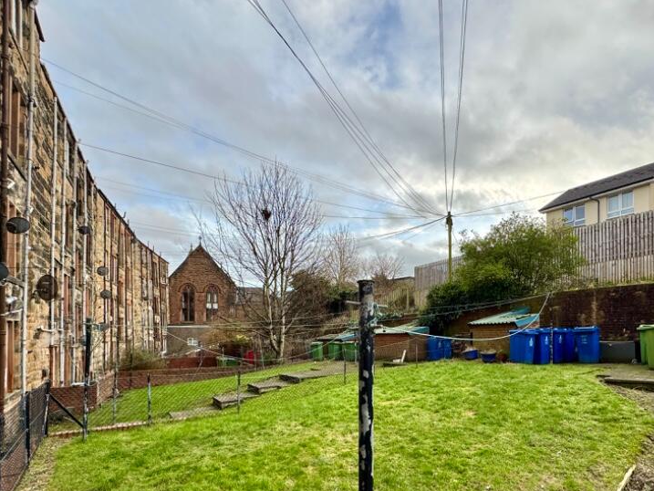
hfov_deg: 80.7
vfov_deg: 64.0
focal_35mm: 20
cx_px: 393
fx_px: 378
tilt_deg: +0.4
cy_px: 335
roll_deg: +1.4
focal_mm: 2.22
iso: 40
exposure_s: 1/271
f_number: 2.2
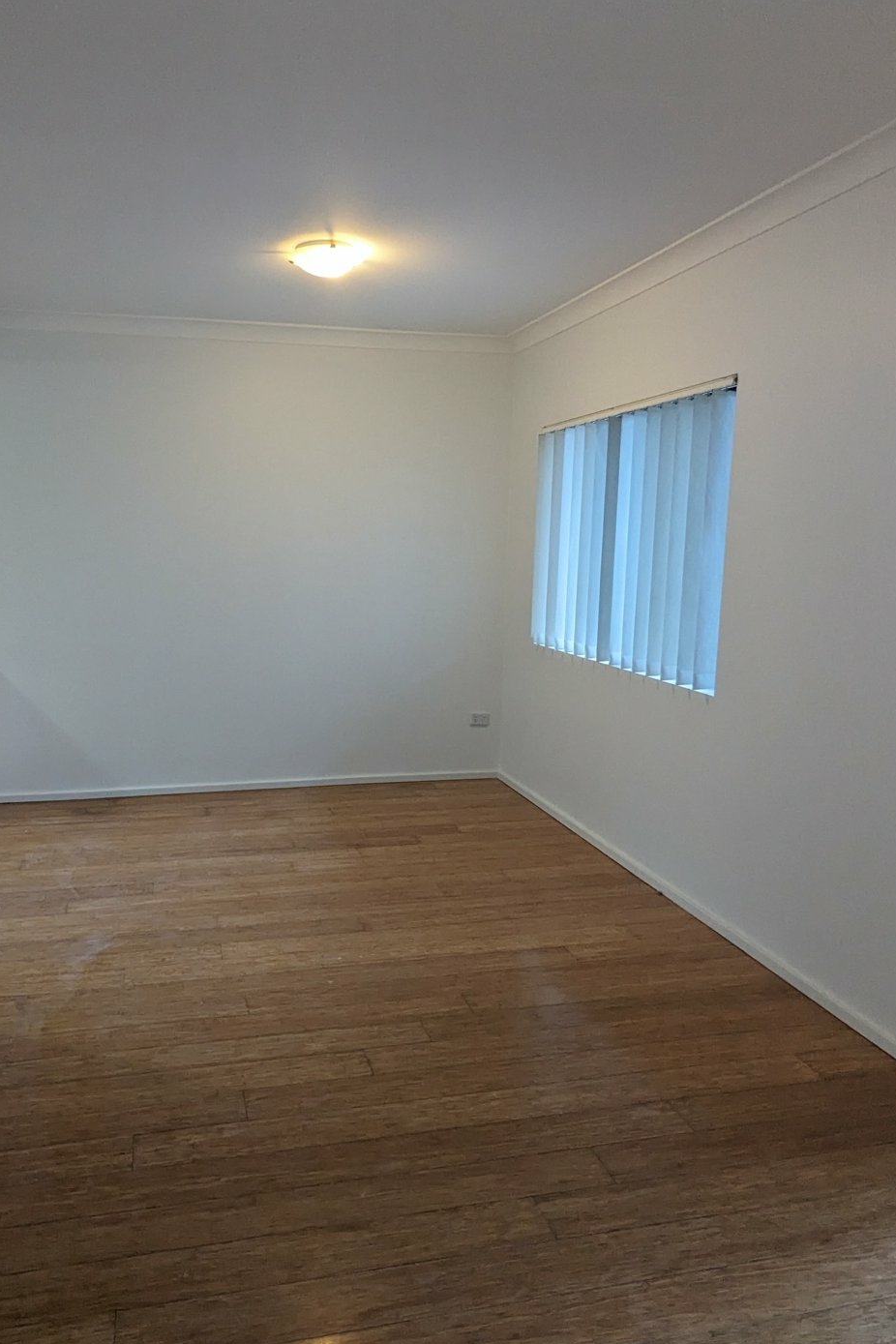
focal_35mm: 23
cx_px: 338
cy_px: 665
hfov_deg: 54.5
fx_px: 859
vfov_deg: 76.1
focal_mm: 2.35
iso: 152
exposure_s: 1/25
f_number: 2.2
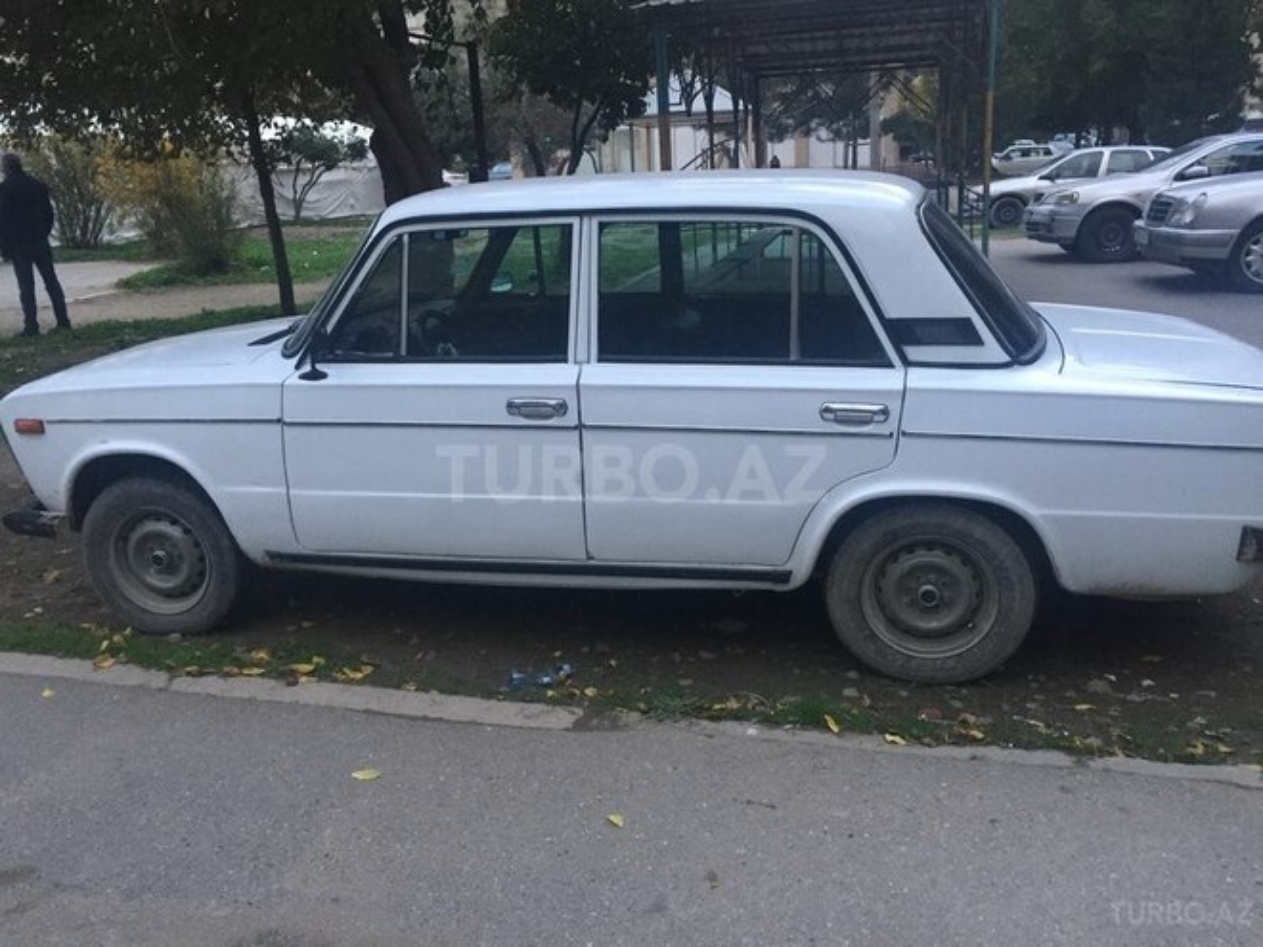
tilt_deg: -17.3
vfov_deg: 48.2
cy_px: 474
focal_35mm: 29
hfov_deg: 61.7
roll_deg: +1.8
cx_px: 632
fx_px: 1058
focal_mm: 4.15
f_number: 2.2
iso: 160
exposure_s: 1/33
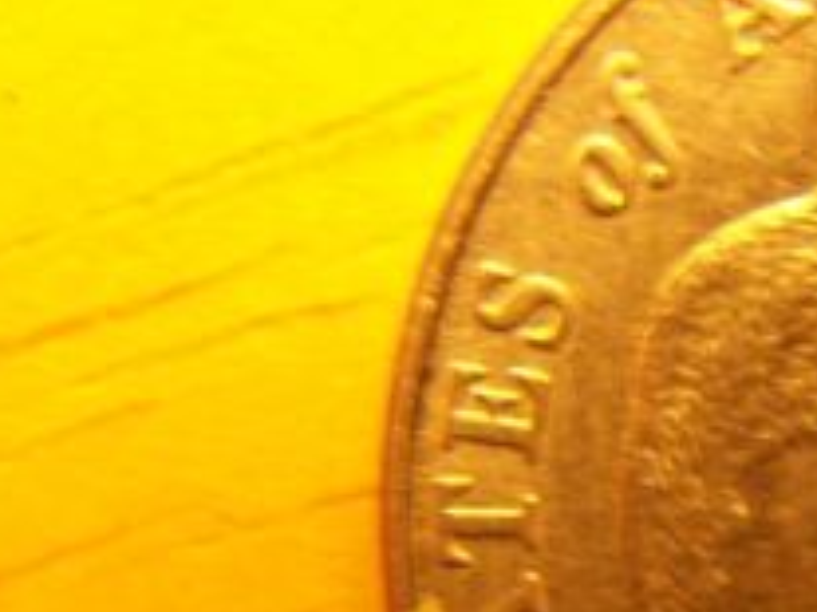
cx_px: 1117
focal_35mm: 147
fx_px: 3467
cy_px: 509
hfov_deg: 12.9
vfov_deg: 10.0
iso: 140
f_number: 2.8
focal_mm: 6.3
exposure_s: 1/20
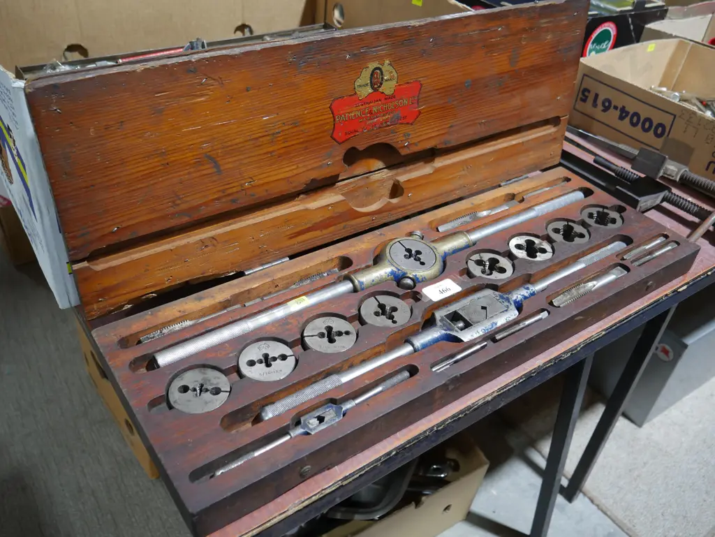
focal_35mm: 30
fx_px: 620
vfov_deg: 46.8
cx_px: 358
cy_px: 268
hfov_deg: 59.9
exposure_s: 1/60
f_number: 3.6
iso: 640
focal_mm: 15
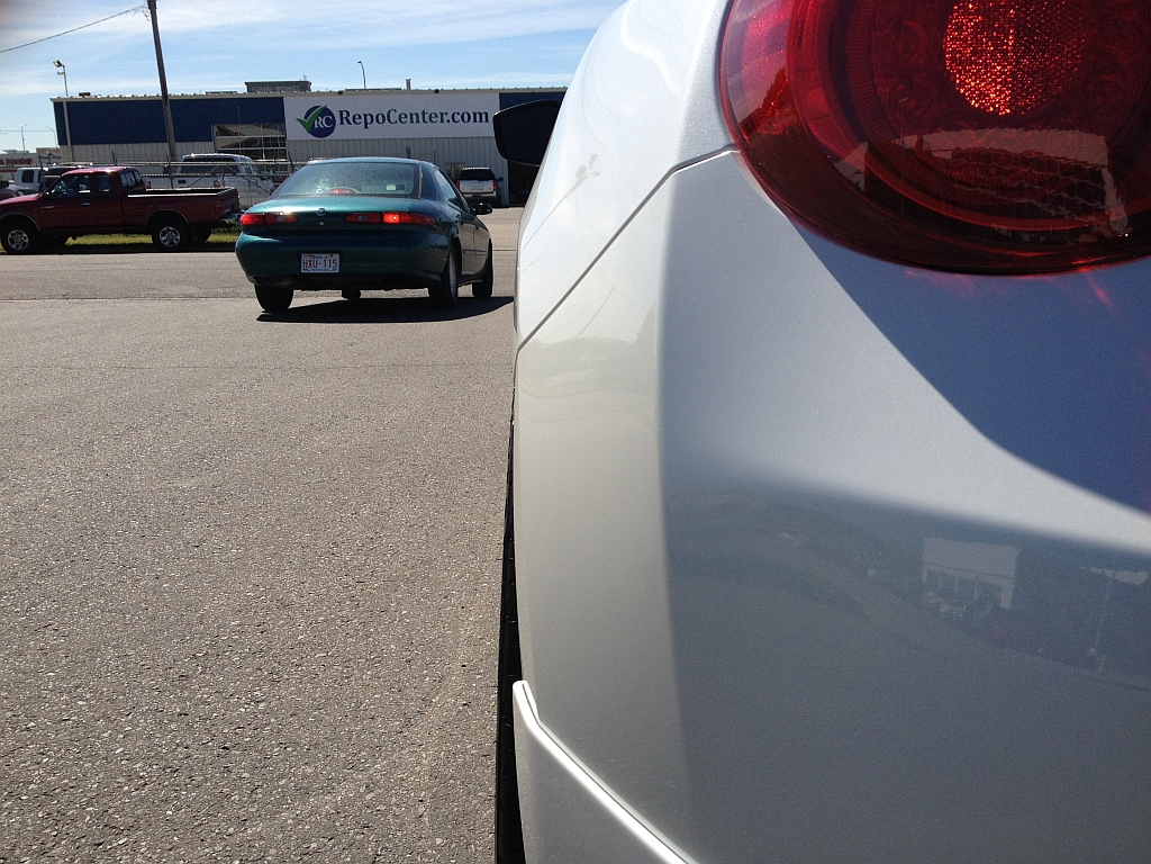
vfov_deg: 40.7
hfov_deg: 52.6
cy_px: 432
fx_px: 1164
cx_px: 576
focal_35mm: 35
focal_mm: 4.28
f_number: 2.4
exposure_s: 1/2123
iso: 64
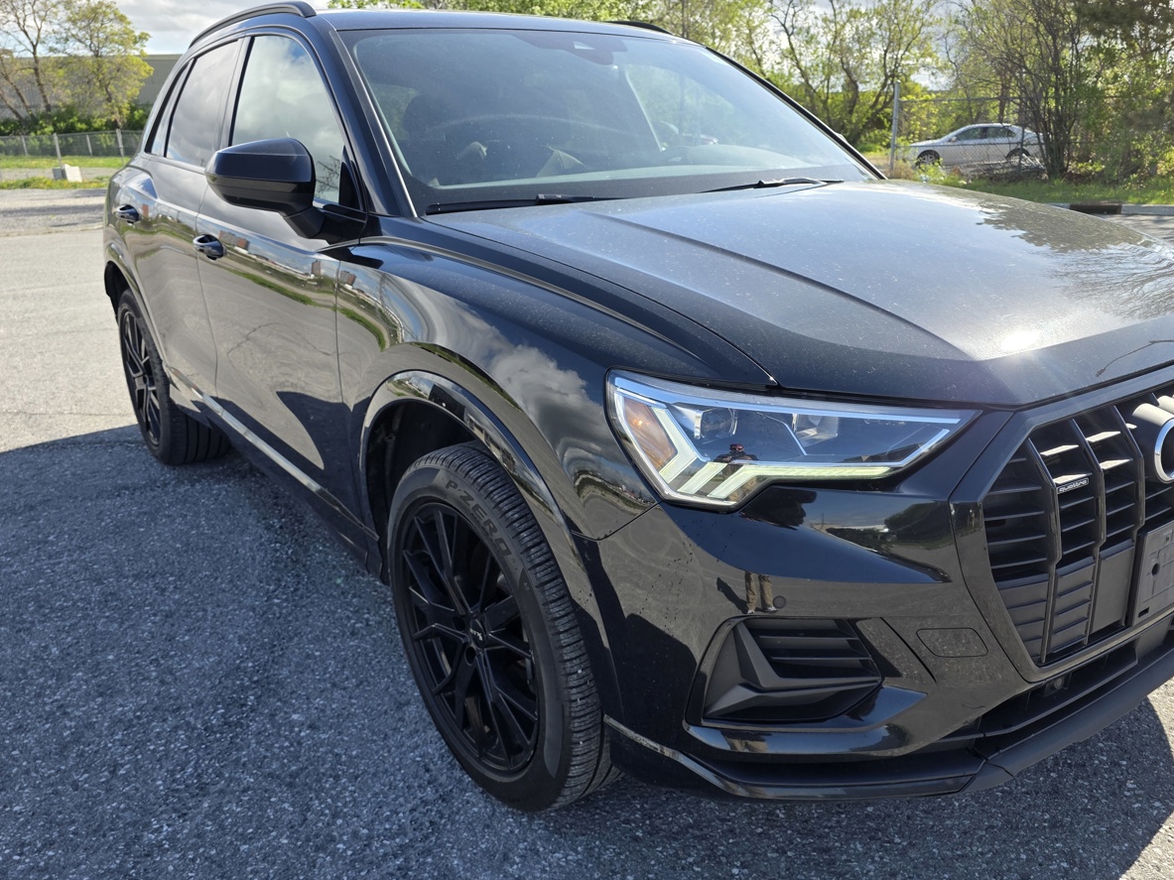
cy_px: 474
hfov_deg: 63.2
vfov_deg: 49.7
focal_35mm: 28
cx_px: 667
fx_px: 950
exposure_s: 1/2198
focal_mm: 6.3
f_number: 1.7
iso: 80
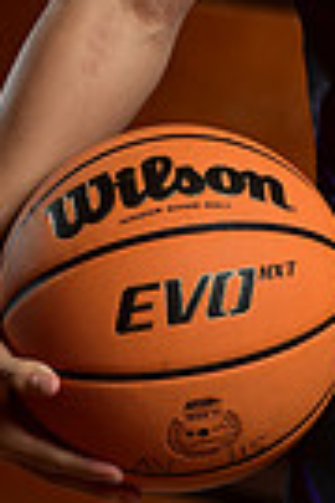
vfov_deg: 2.8
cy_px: -268
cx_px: 564
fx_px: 10217
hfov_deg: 1.9
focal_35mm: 732
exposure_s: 1/250
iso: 250
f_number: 5
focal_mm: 170
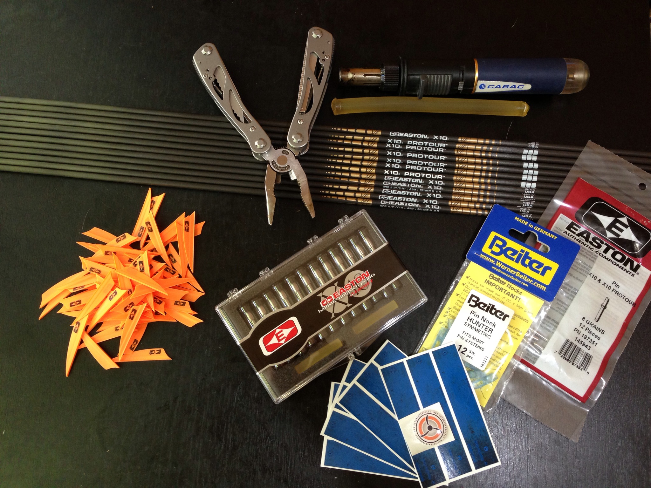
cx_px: 326
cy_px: 244
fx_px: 621
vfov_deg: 42.9
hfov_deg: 55.4
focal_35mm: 33
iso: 160
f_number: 2.4
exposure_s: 1/20
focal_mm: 4.13
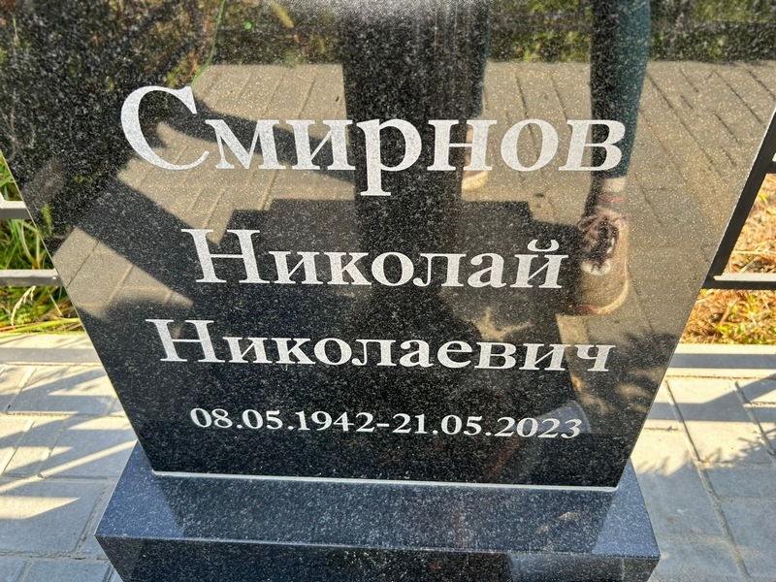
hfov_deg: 67.3
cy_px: 291
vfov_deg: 53.1
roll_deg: +2.8
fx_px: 583
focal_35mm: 26
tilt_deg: -37.9
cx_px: 388
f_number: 1.5
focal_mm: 5.7
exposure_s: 1/258
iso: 50
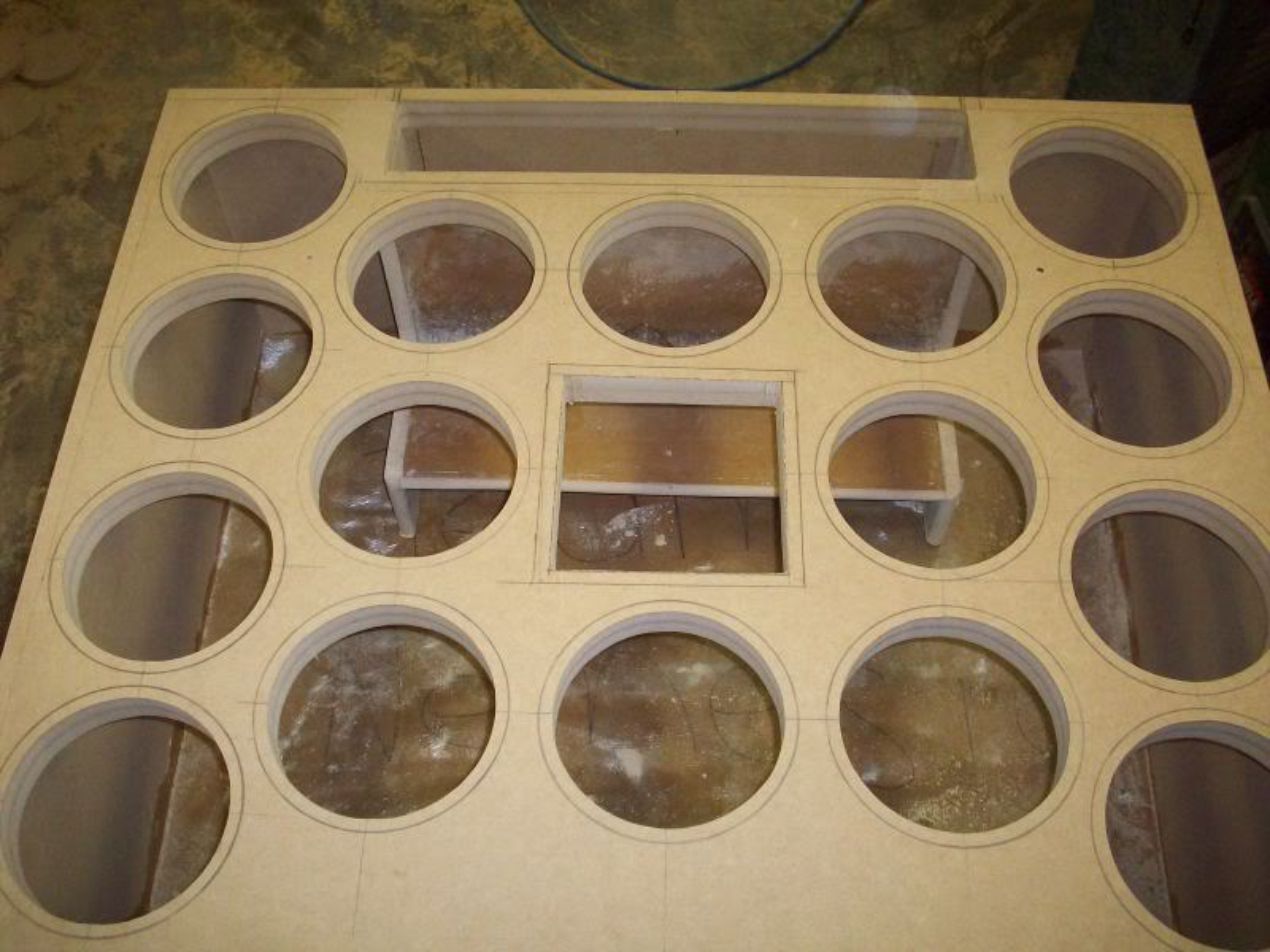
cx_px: 635
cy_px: 476
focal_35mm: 37
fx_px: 1357
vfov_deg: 38.7
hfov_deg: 50.1
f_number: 2.8
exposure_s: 1/64
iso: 200
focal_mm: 6.2
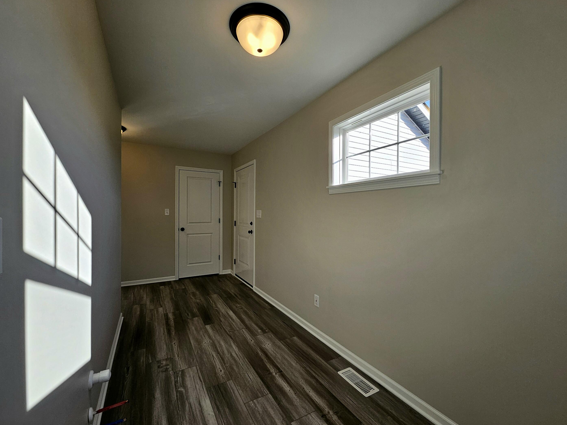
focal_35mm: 14
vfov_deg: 85.7
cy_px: 217
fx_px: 229
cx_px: 276
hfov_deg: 102.0
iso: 32
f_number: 2.2
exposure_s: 1/250
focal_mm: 1.74
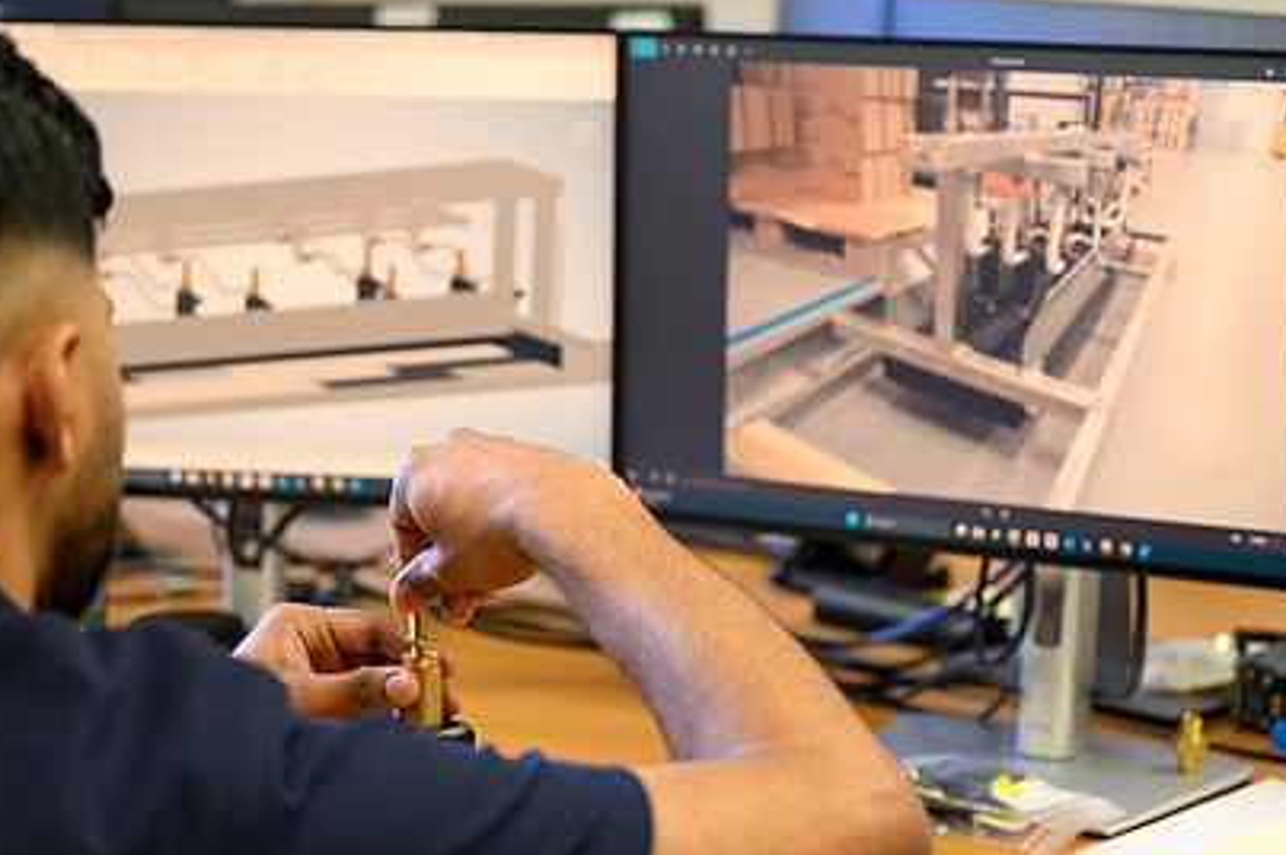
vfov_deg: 12.7
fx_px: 3855
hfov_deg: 18.9
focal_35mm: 108
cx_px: 648
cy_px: 380
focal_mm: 75
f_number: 2.8
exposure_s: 1/200
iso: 2000
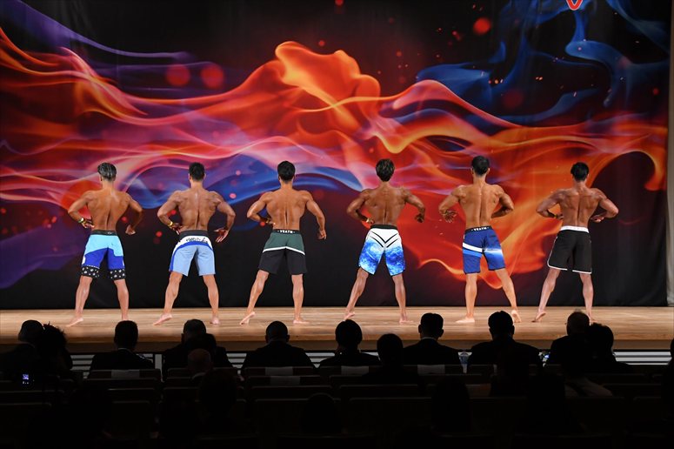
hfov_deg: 21.9
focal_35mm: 93
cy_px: 224
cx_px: 337
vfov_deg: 14.7
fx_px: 1740
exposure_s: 1/400
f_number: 5.6
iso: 3200
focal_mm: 62
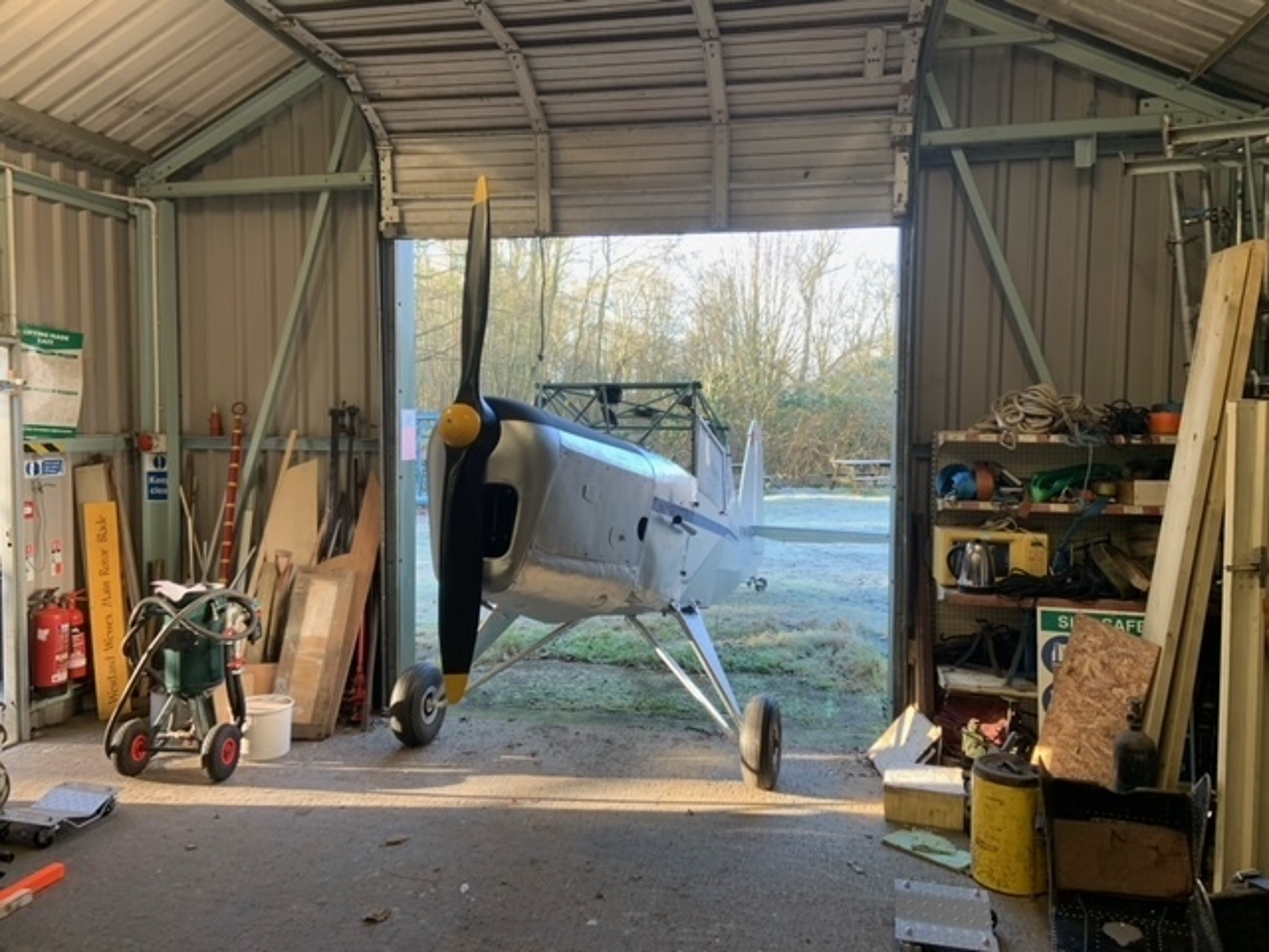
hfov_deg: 67.3
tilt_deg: -2.7
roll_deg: +0.2
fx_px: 953
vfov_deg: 53.1
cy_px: 476
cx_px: 634
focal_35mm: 26
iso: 64
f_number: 1.8
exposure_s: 1/100
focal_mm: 4.25
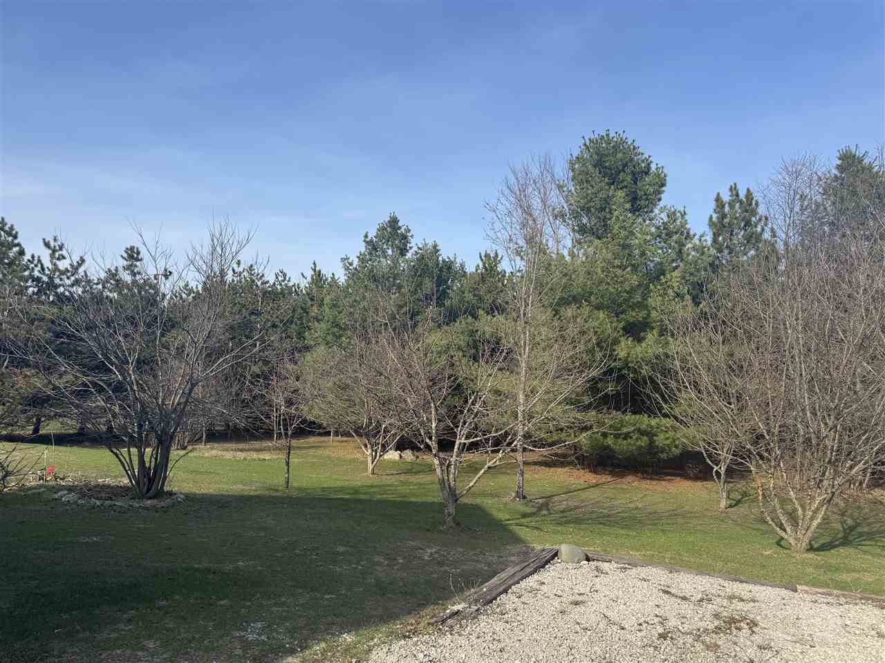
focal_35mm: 24
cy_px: 332
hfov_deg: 71.6
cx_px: 442
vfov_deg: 56.8
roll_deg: +0.1
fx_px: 613
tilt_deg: +5.0
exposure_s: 1/3096
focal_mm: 6.76
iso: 80
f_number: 1.78
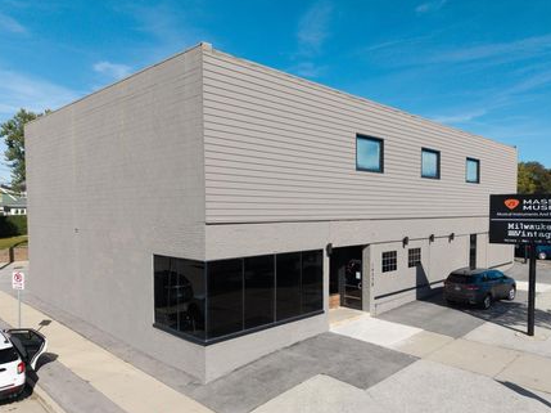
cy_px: 232
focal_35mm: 28
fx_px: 445
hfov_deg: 63.3
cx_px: 311
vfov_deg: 49.6
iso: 100
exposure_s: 1/500
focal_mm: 8.67
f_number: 1.8
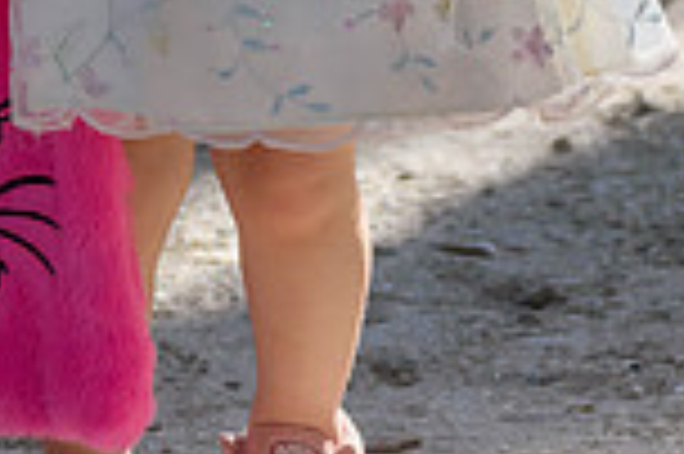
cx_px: 162
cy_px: -144
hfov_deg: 3.1
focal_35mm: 668
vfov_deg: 2.1
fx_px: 12678
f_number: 5
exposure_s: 1/1250
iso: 400
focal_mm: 150
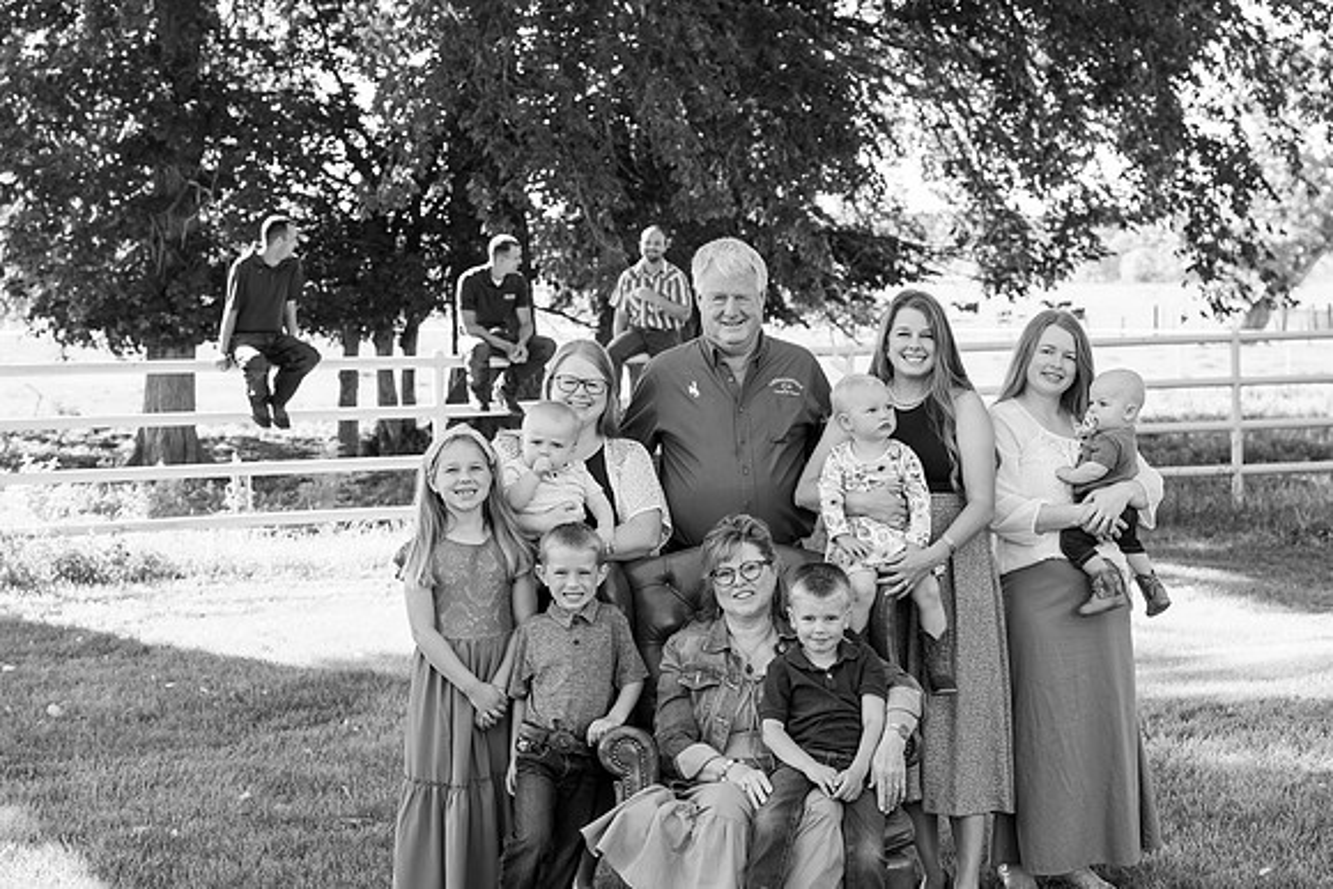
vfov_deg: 19.5
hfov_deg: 28.8
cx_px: 666
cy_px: 444
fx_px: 2592
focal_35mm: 70
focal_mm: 70
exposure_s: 1/250
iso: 800
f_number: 5.6
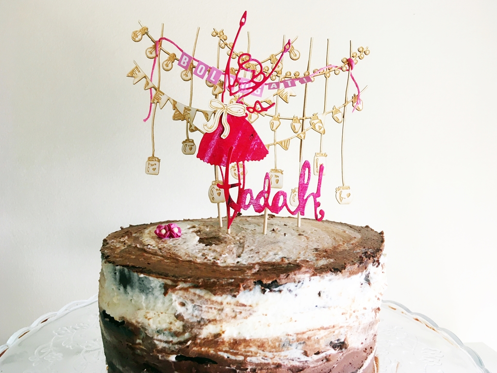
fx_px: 416
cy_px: 186
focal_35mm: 29
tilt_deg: -5.6
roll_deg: +0.7
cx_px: 248
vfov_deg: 48.2
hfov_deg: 61.7
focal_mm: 4.15
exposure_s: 1/33
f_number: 2.2
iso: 64
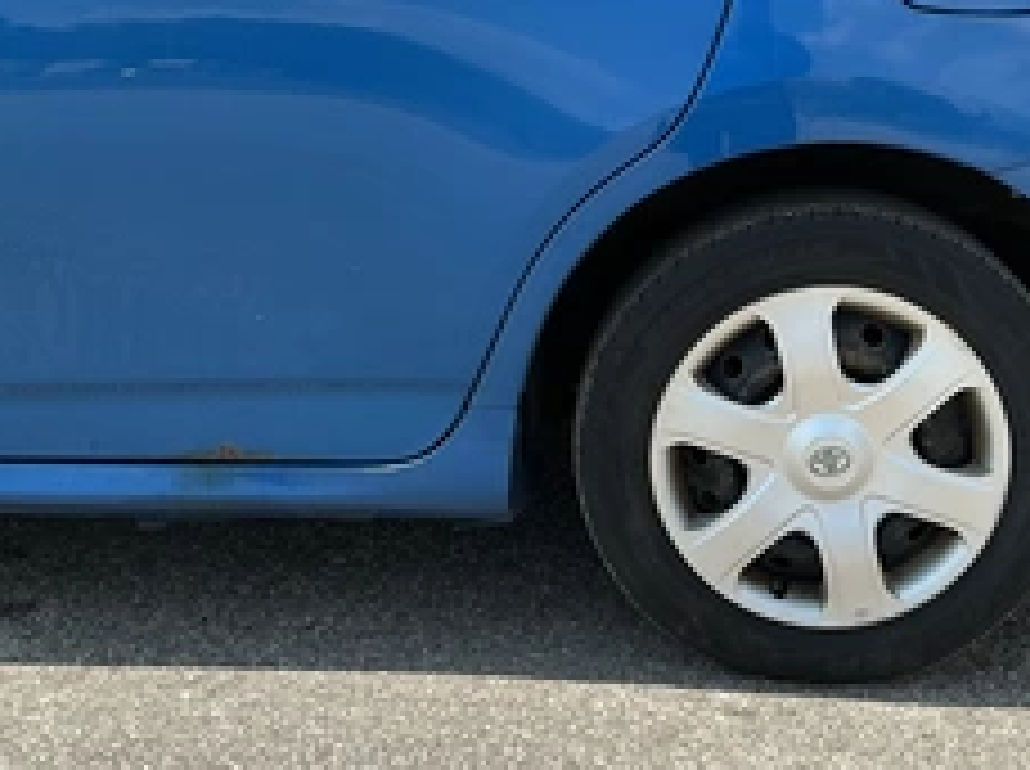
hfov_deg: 38.6
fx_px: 1456
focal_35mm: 49
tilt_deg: -11.6
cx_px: 670
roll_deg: -1.1
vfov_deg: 29.3
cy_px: 230
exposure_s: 1/912
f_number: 1.8
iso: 25
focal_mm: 3
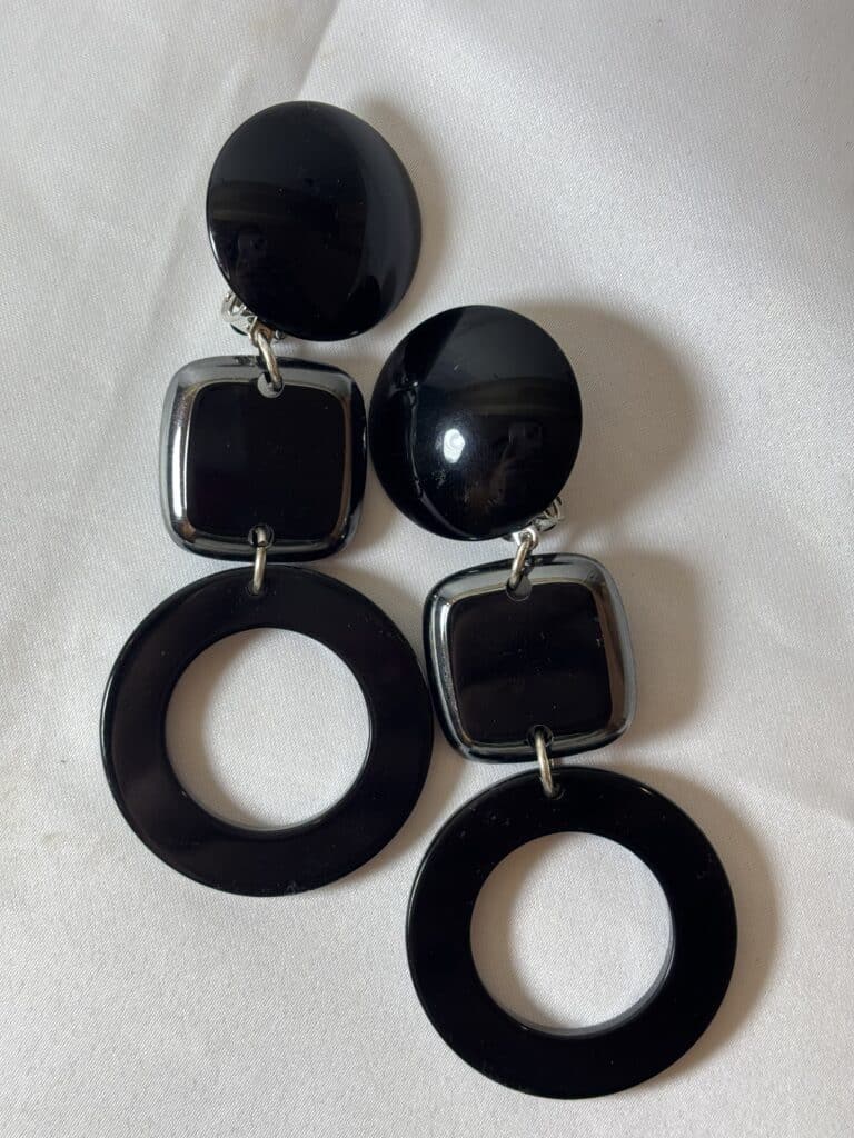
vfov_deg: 36.8
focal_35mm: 52
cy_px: 569
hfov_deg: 28.0
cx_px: 427
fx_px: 1710
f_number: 1.6
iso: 32
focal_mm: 5.96
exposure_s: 1/100
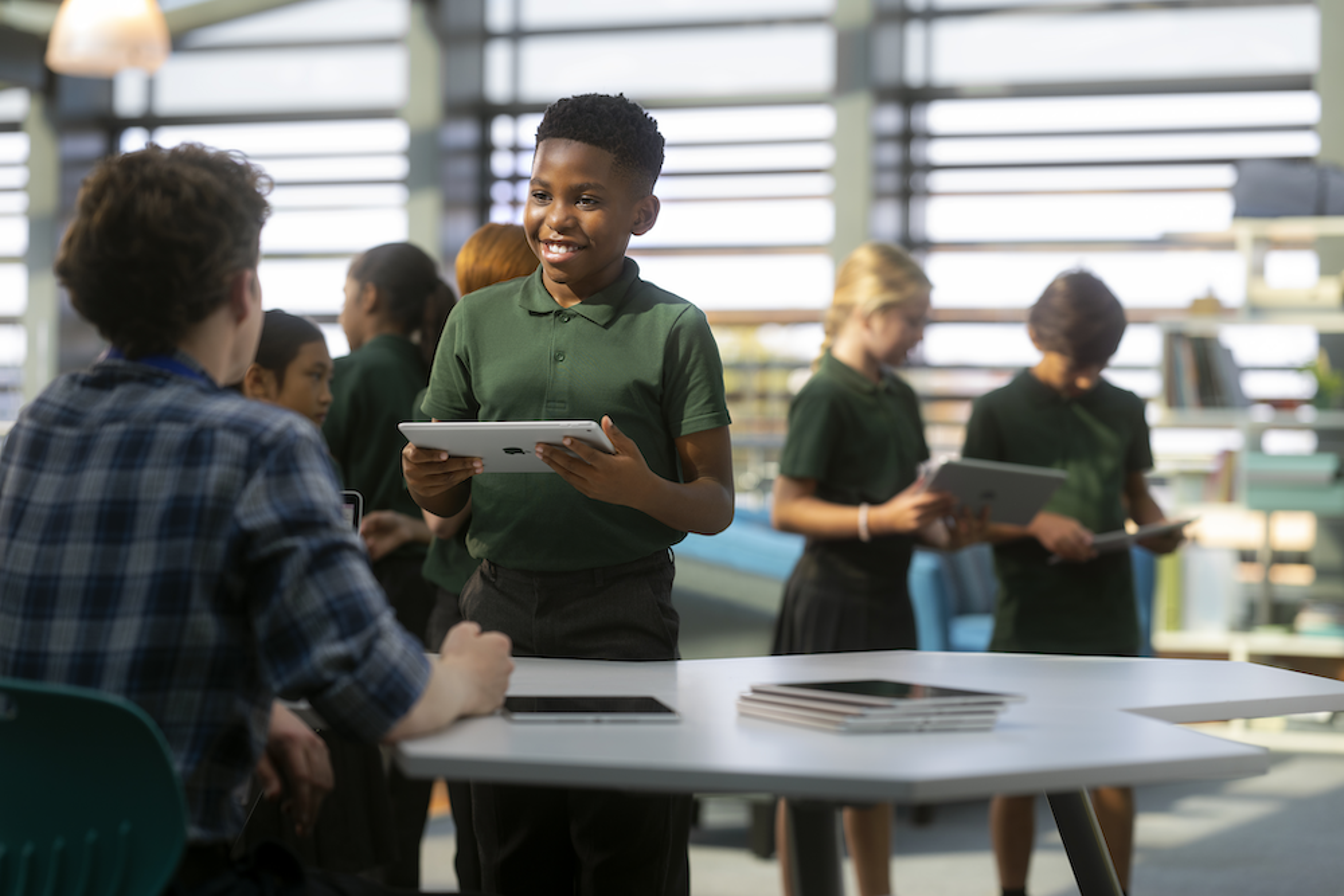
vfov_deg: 16.1
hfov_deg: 23.9
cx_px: 672
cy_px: 448
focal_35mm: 85
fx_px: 3174
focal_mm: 85
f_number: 2.2
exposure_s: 1/500
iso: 250
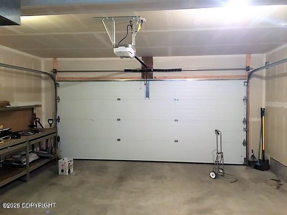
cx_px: 144
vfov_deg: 48.2
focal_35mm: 29
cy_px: 108
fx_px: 240
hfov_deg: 61.7
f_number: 2.2
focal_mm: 4.15
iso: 400
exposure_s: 1/15
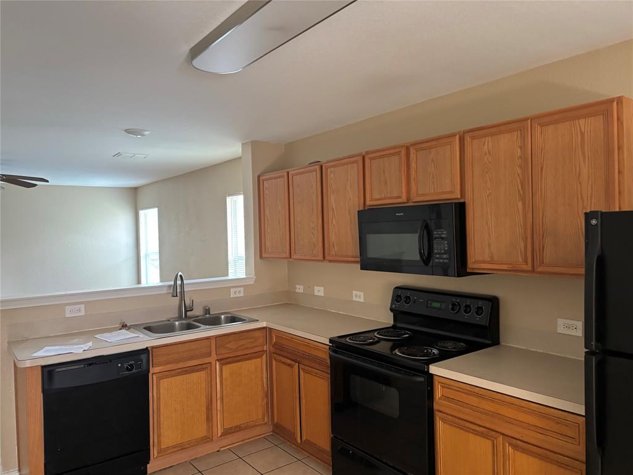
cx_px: 316
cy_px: 238
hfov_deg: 67.3
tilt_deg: +2.7
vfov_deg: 53.1
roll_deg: +0.7
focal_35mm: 26
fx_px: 475
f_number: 1.6
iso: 320
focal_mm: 5.96
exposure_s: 1/60
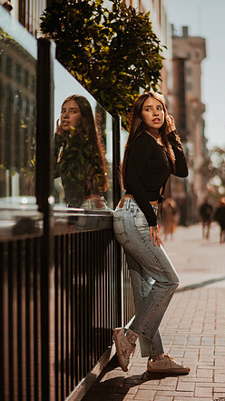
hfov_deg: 19.4
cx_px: 127
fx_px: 658
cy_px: 201
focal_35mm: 62
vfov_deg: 33.8
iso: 50
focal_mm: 58
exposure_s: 1/8000
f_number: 1.4
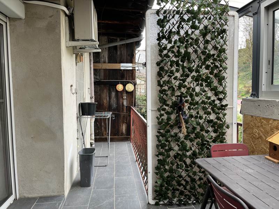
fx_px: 210
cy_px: 104
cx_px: 140
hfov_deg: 67.3
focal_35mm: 26
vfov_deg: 53.1
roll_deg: +1.2
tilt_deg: -3.2
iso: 40
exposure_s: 1/122
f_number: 1.6
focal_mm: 5.1
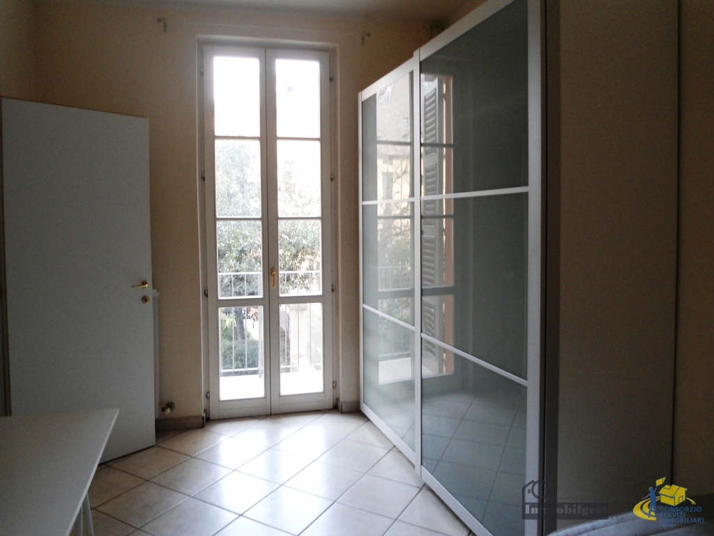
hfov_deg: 67.3
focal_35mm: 26
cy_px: 268
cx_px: 357
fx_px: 536
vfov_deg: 53.1
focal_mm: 4.7
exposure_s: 1/30
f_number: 2.8
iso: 100
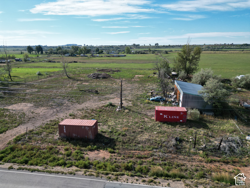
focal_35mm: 24
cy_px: 94
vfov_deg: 56.8
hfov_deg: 71.6
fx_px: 173
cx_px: 125
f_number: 1.7
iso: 200
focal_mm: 6.72
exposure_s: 1/3200
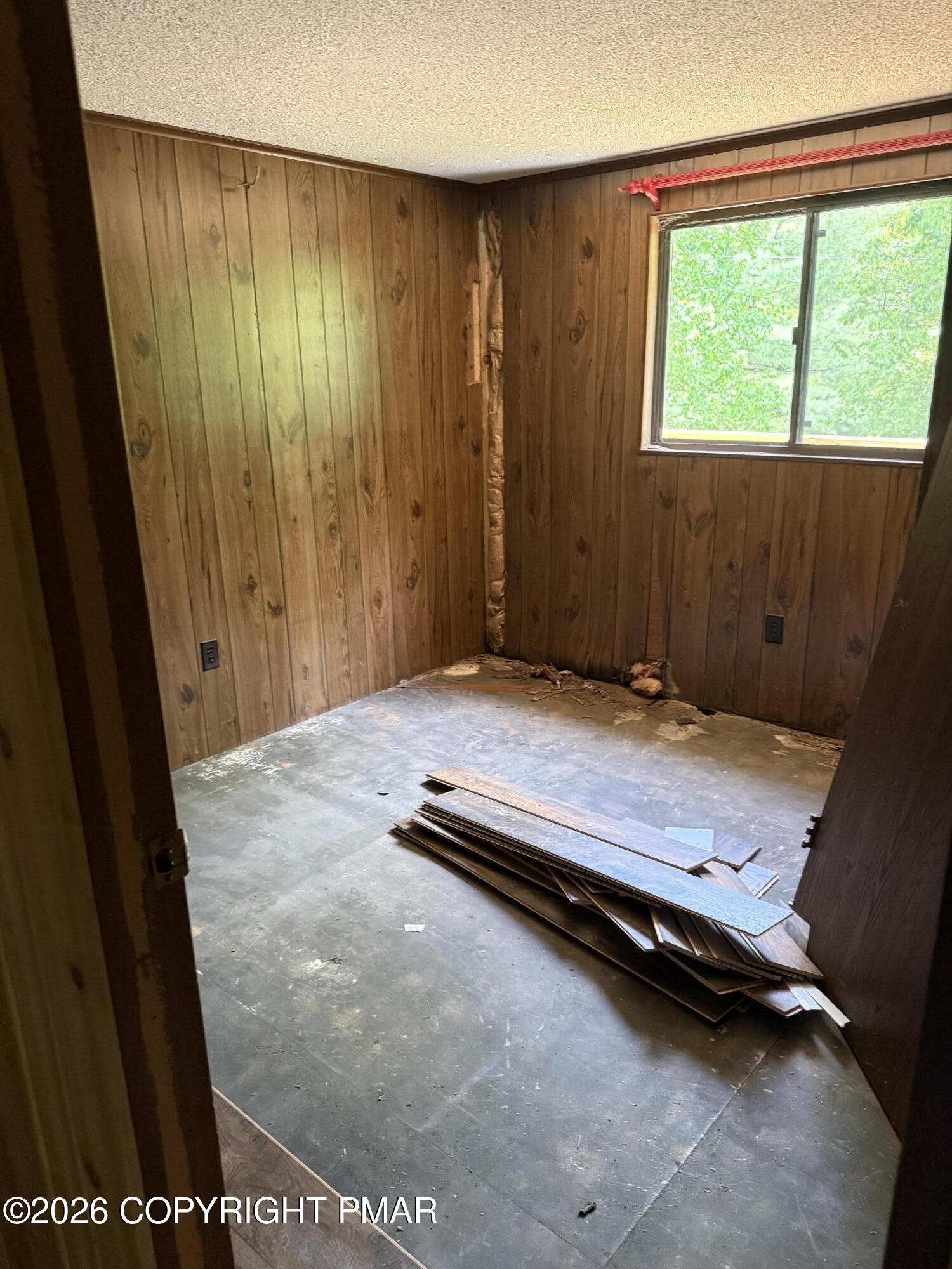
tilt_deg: -17.8
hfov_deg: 56.8
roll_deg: +2.2
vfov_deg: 71.6
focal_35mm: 24
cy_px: 634
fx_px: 880
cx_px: 476
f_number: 1.78
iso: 500
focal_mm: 6.76
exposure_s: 1/60
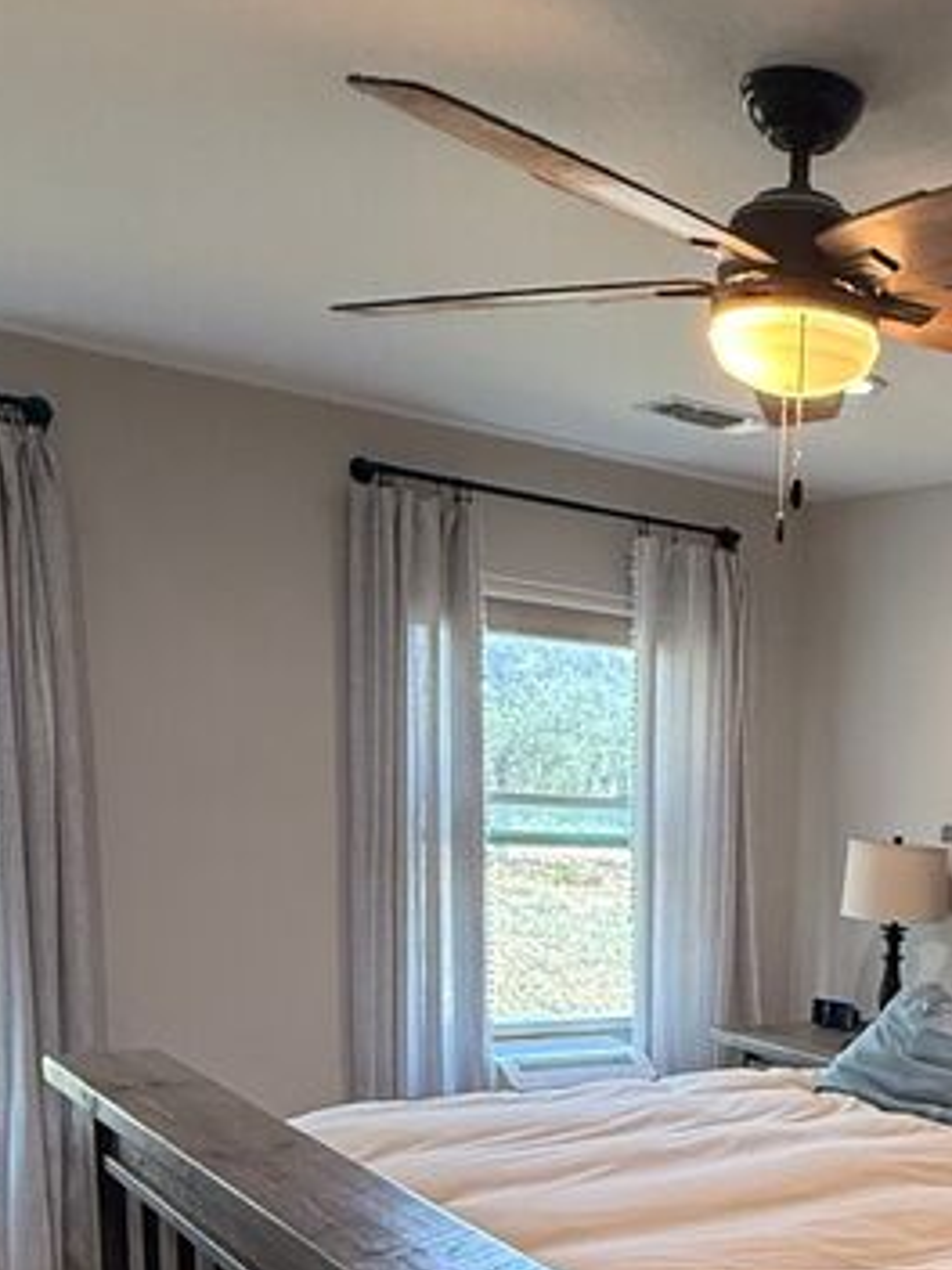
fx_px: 1577
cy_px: 1097
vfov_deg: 41.1
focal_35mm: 43
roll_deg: -4.2
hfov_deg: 30.9
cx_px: 974
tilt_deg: -10.3
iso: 250
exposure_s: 1/120
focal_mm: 2.22
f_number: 2.2
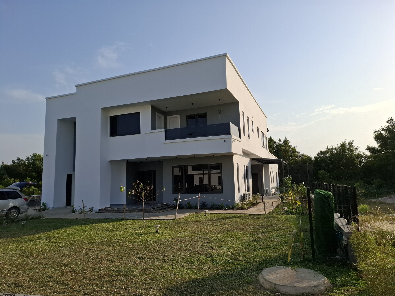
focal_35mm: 23
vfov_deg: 58.9
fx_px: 262
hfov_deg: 73.9
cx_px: 198
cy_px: 148
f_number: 1.8
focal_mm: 5.54
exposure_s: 1/2778
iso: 50
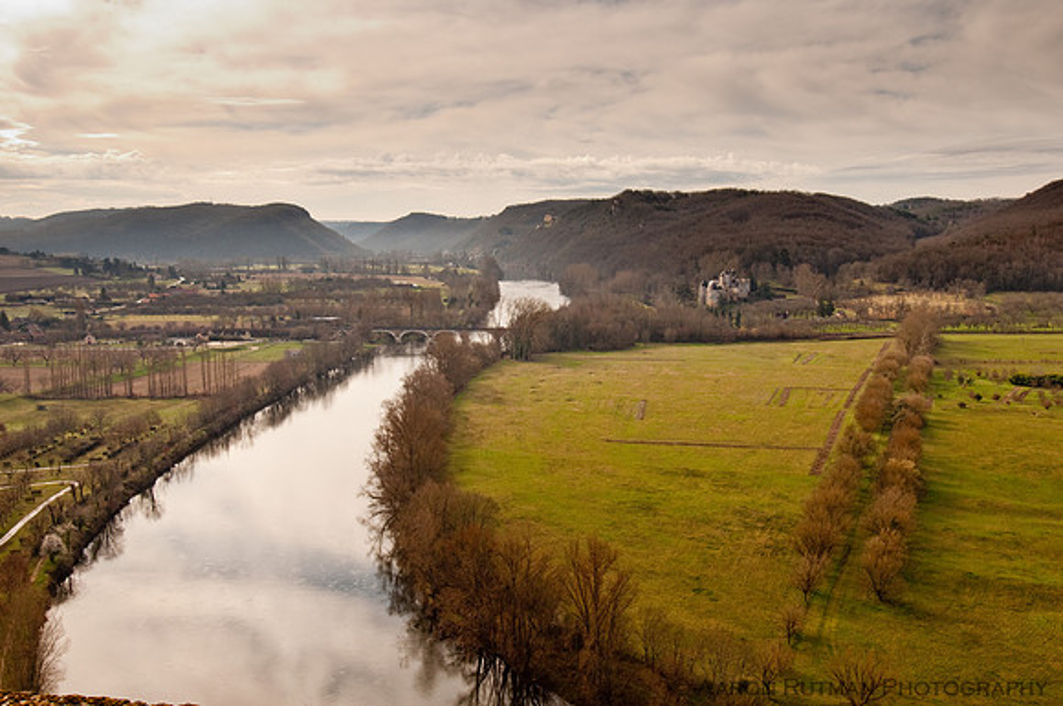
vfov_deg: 36.8
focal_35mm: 36
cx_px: 532
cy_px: 353
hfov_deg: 53.2
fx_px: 1062
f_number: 9.5
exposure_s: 1/350
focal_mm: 24
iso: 200
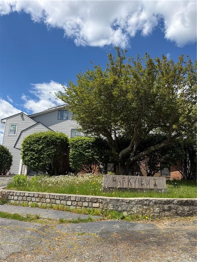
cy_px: 131
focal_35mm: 24
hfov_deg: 56.8
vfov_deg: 71.6
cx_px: 98
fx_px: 182
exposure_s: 1/3759
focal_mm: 6.76
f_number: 1.78
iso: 80
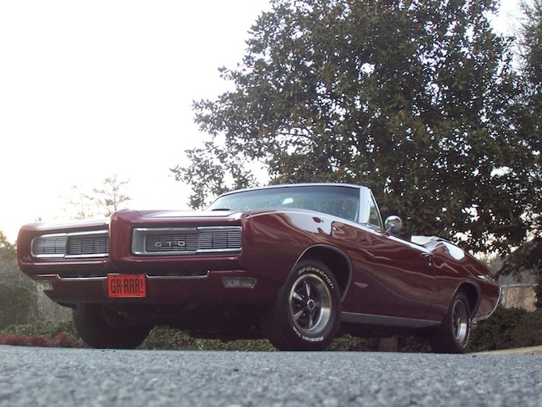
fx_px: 1033
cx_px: 271
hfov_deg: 29.4
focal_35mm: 66
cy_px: 204
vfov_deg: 22.3
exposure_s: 1/30
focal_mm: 10.8
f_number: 4
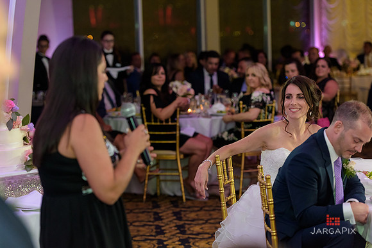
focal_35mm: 102
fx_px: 1054
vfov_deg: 13.4
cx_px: 186
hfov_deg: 20.0
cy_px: 124
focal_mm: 102
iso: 1600
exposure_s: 1/125
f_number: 3.5
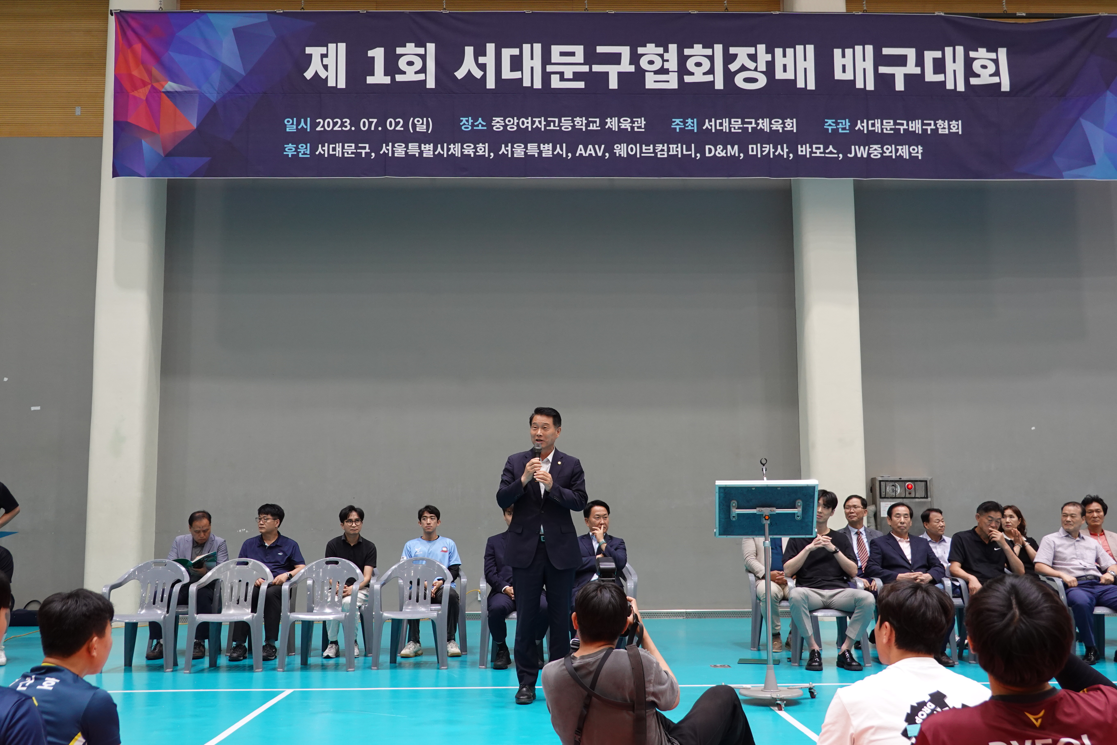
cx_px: 558
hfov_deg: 51.9
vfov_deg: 35.9
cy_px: 372
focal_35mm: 37
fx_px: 1148
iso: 320
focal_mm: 13.56
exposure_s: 1/40
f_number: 3.5
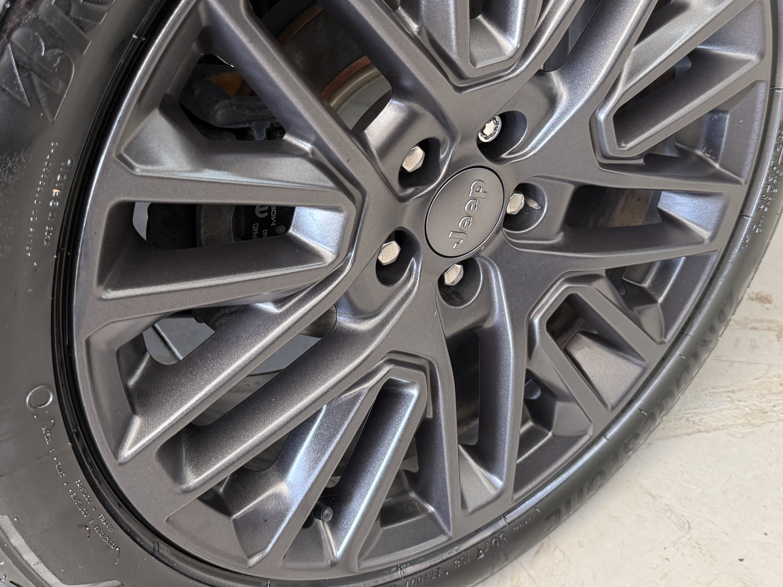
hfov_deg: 46.7
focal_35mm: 40
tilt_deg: -30.9
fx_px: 905
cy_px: 159
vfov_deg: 35.3
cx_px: 334
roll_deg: +8.7
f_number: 1.78
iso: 200
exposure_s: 1/60
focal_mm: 6.76
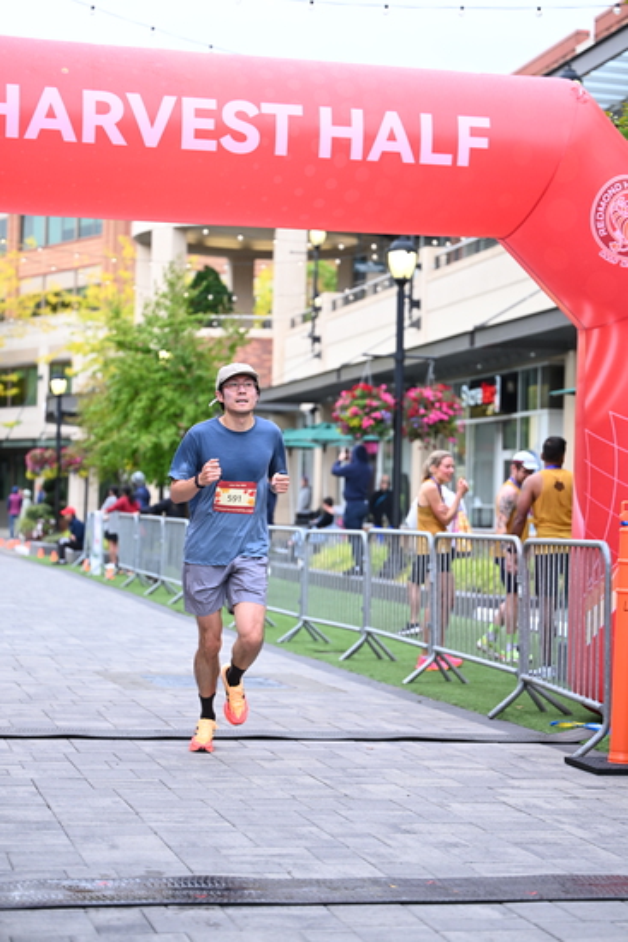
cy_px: 471
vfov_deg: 27.3
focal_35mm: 74
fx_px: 1935
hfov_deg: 18.4
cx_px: 314
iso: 1000
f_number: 2.8
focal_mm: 74
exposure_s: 1/1250
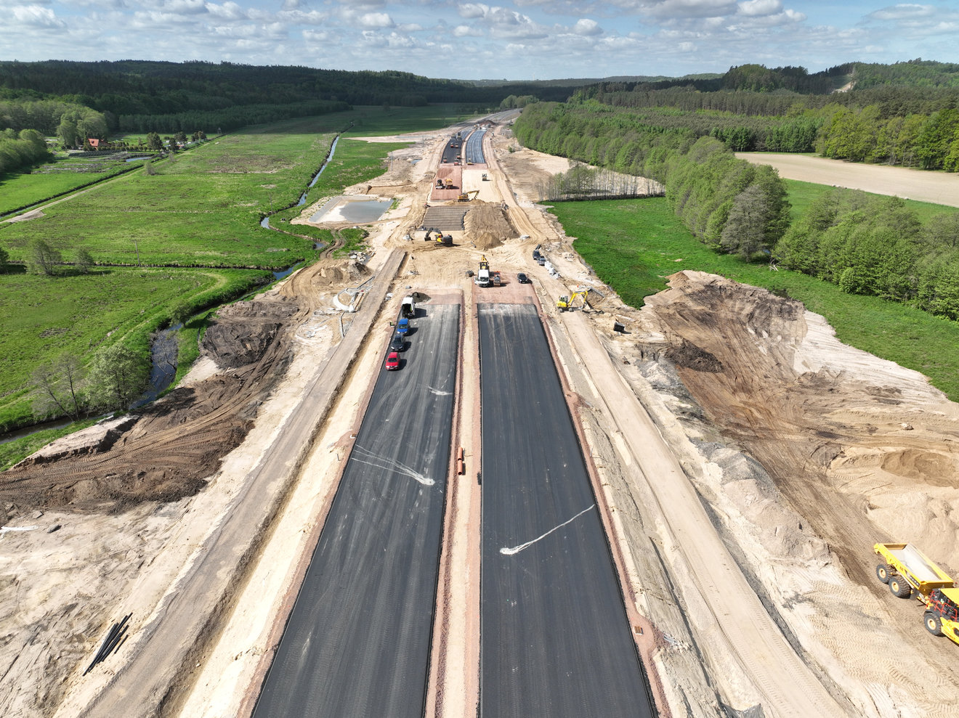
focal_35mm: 24
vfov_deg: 56.8
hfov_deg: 71.6
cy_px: 359
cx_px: 480
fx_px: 665
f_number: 2.8
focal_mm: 12.29
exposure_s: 1/1600
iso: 100
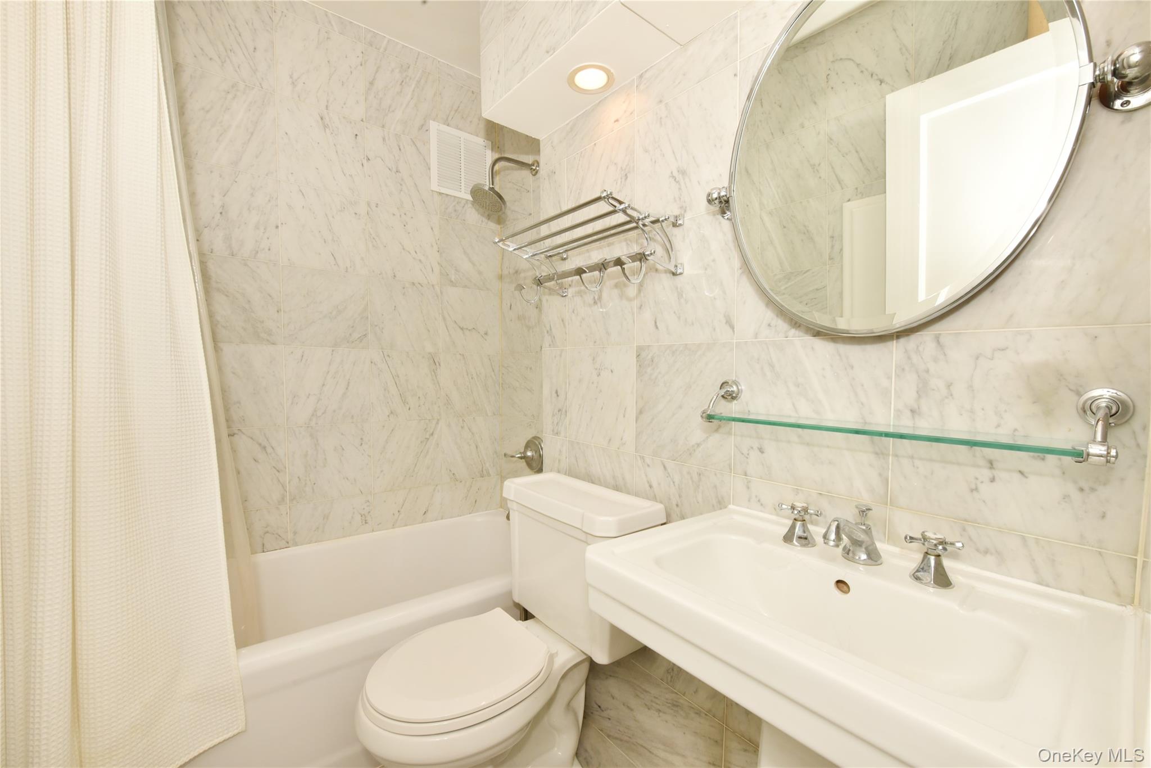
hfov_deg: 104.2
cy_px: 384
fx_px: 448
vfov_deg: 81.2
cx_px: 576
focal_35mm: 14
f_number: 16
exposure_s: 1/100
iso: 1000
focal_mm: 14
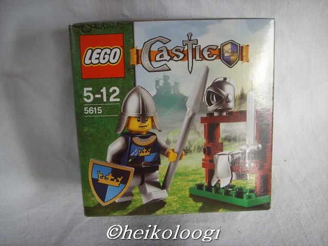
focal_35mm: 39
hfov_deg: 47.9
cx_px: 164
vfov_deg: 36.8
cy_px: 123
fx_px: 370
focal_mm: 6.6
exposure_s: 1/90
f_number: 3.5
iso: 60
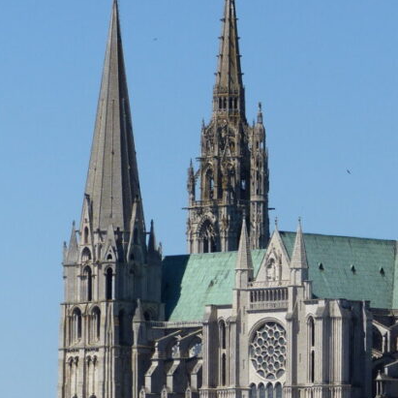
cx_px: 399
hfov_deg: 5.0
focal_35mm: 352
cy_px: 253
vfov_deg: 5.0
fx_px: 4579
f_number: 4
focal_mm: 28.7
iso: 100
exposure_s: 1/1600
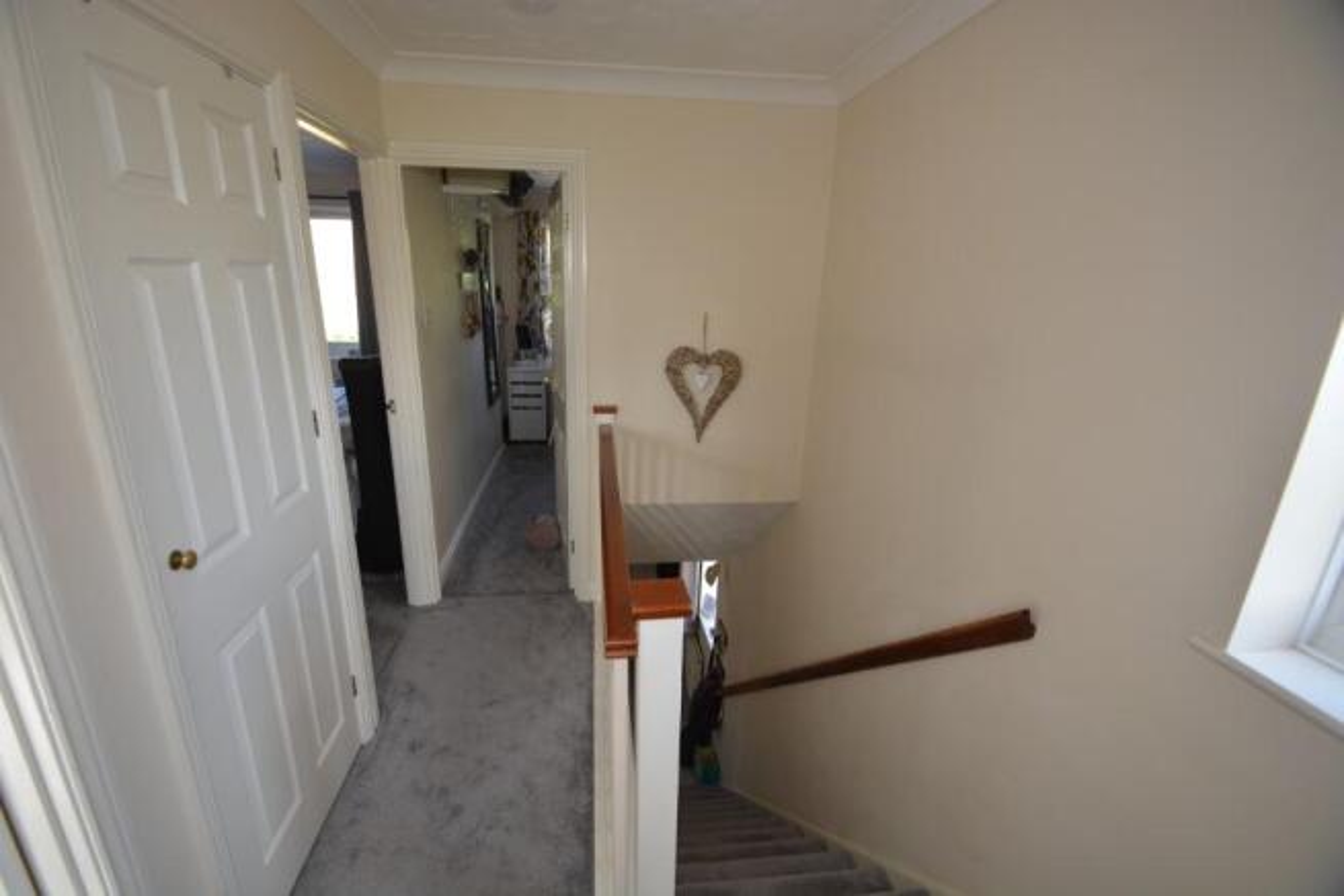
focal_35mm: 15
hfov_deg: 100.4
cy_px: 448
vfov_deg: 77.4
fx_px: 560
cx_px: 672
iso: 200
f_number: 4
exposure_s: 1/80
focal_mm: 10
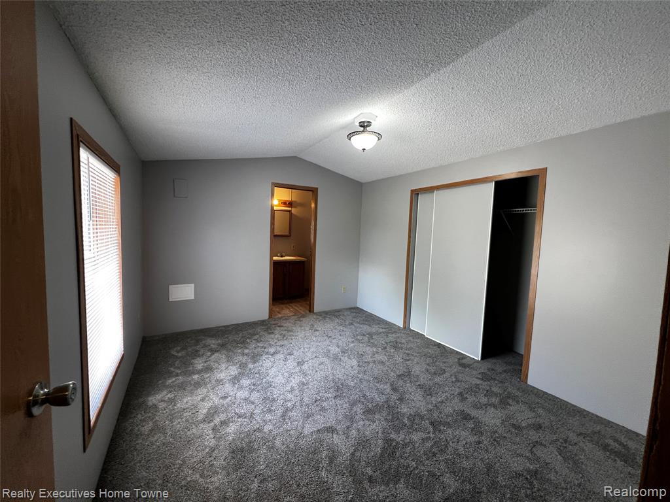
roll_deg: -1.2
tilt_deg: -5.6
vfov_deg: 89.9
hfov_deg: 106.2
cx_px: 335
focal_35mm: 13
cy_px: 251
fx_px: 252
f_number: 1.8
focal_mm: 1.57
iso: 160
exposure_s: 1/60
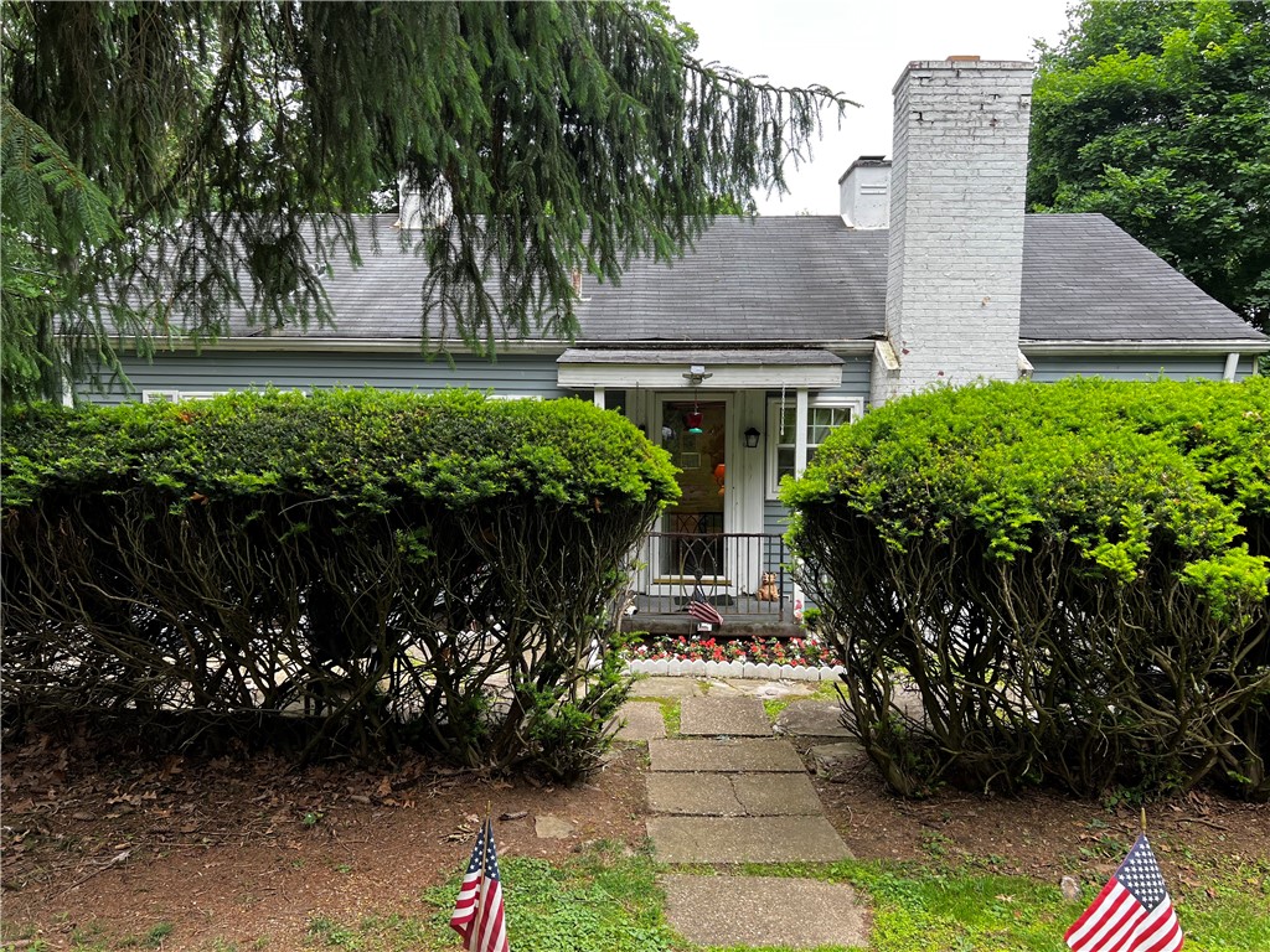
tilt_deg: -4.9
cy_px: 476
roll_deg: -1.0
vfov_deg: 53.1
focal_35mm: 26
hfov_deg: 67.3
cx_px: 635
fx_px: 954
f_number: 1.5
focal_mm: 5.7
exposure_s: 1/121
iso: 40
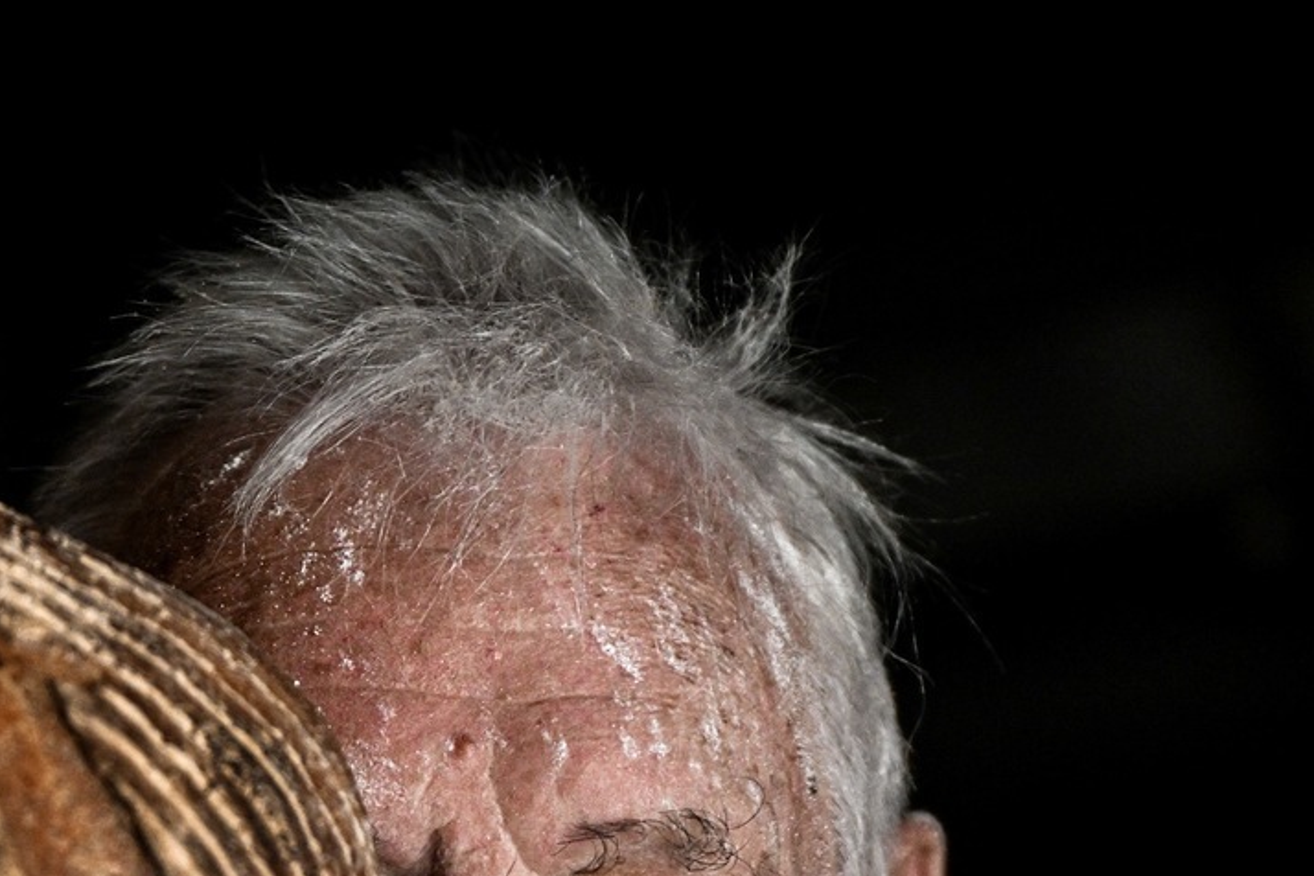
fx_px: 8686
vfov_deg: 5.7
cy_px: 1190
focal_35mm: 238
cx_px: 409
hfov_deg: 8.6
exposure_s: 1/60
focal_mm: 85
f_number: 2.8
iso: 1000
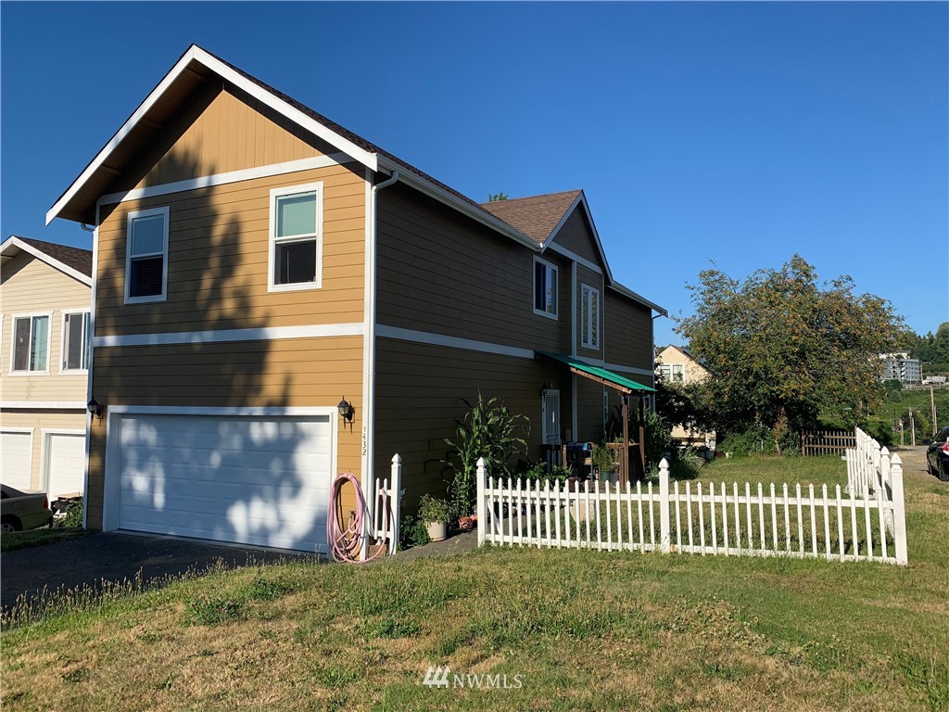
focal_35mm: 26
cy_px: 356
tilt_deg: +5.2
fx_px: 713
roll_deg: -0.7
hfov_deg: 67.3
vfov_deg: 53.1
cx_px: 474
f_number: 1.8
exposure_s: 1/2755
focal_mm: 4.25
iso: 25
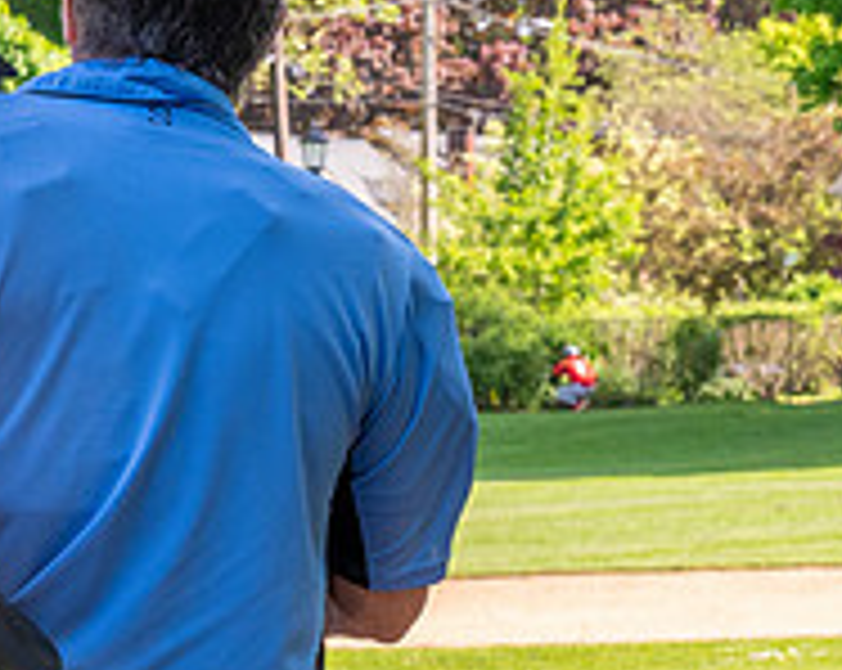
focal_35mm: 302
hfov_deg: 6.4
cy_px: 320
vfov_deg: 5.1
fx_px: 7514
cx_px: 1146
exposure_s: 1/200
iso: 720
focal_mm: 70
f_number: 10
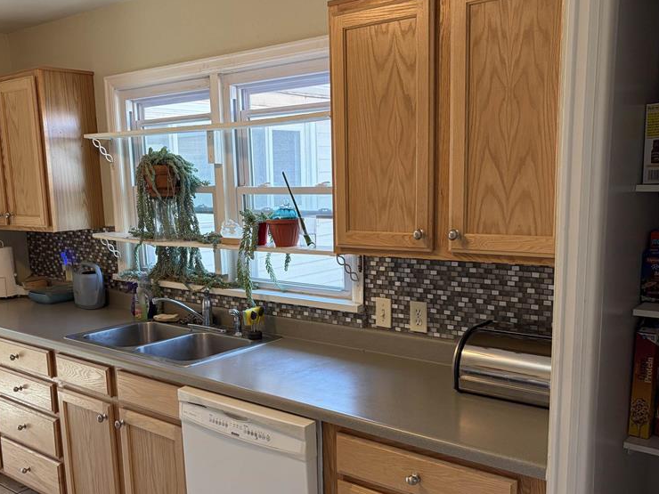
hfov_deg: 51.3
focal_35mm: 36
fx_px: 685
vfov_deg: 39.5
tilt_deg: -10.3
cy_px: 296
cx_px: 309
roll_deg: +1.6
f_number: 1.6
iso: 125
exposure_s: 1/76
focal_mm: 5.96
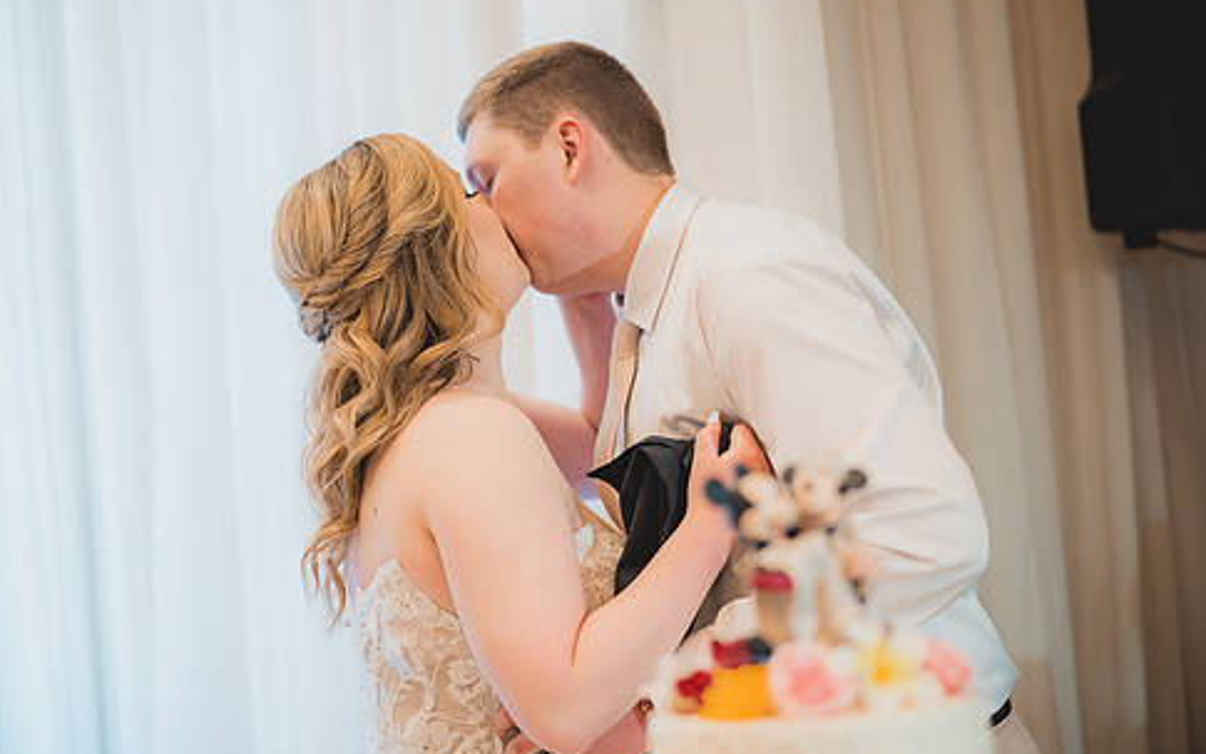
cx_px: 505
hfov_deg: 33.4
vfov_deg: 21.3
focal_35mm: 61
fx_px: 2005
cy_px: 312
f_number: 1.4
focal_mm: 50
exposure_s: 1/500
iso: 1250
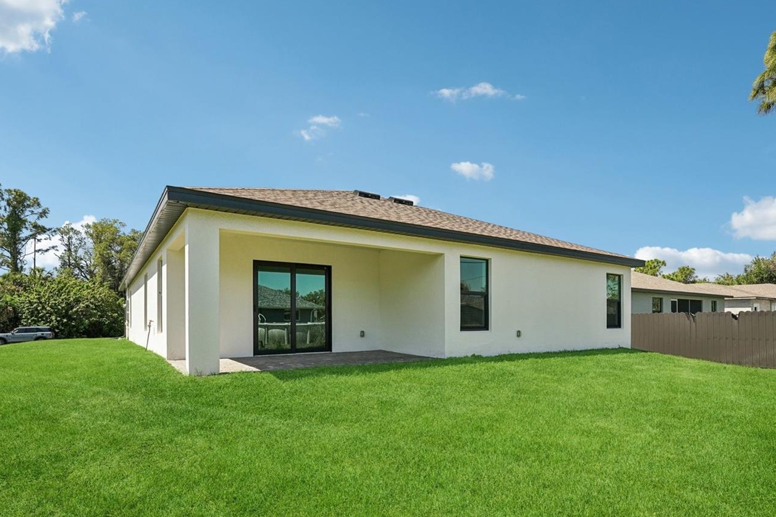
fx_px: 431
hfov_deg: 84.0
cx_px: 390
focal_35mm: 20
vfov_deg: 61.3
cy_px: 315
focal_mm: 16
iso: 400
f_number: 8
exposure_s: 1/800
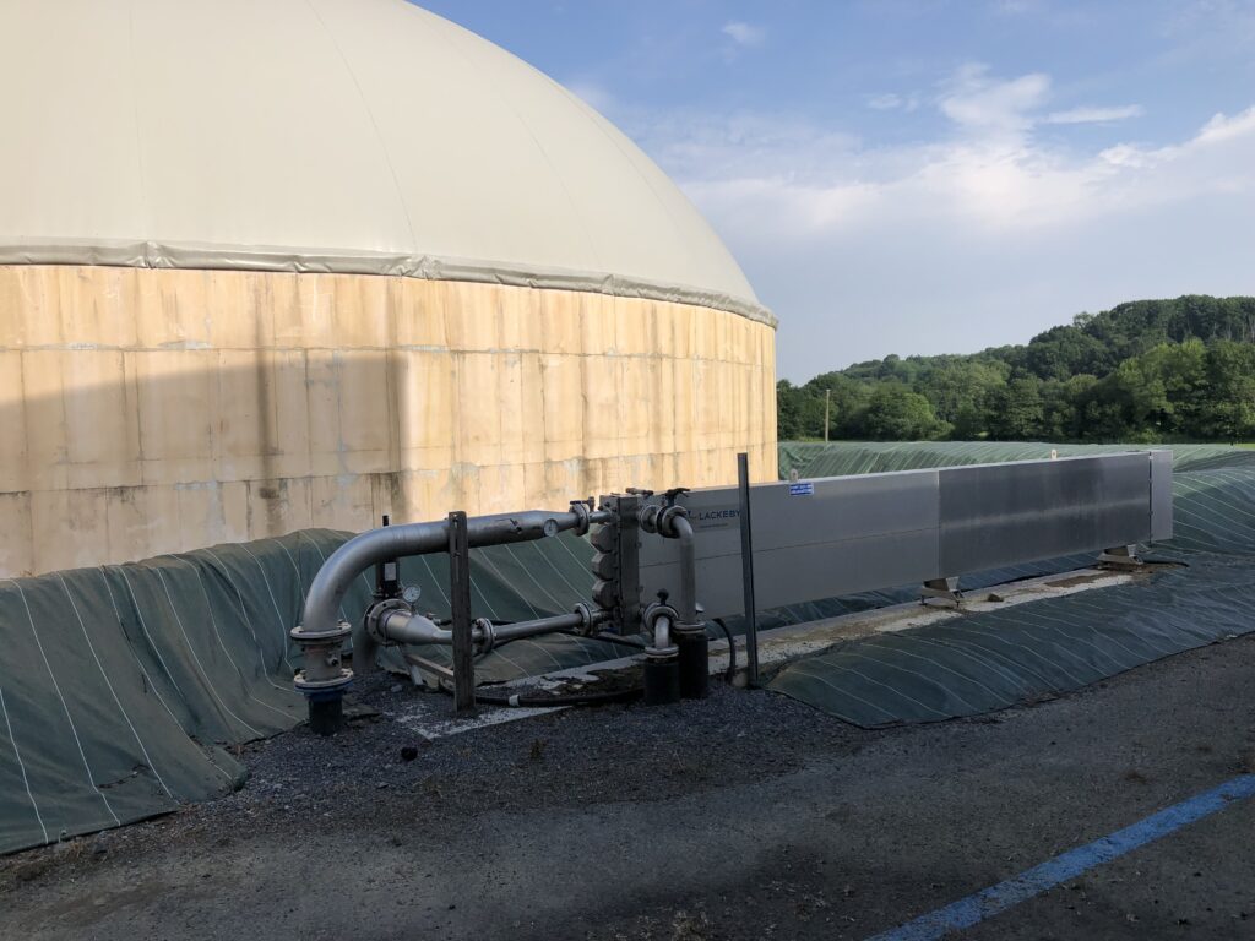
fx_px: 1015
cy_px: 470
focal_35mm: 28
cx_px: 628
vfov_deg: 49.7
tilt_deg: -3.5
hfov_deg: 63.4
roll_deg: -0.2
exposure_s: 1/2183
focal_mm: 3.99
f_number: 1.8
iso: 20
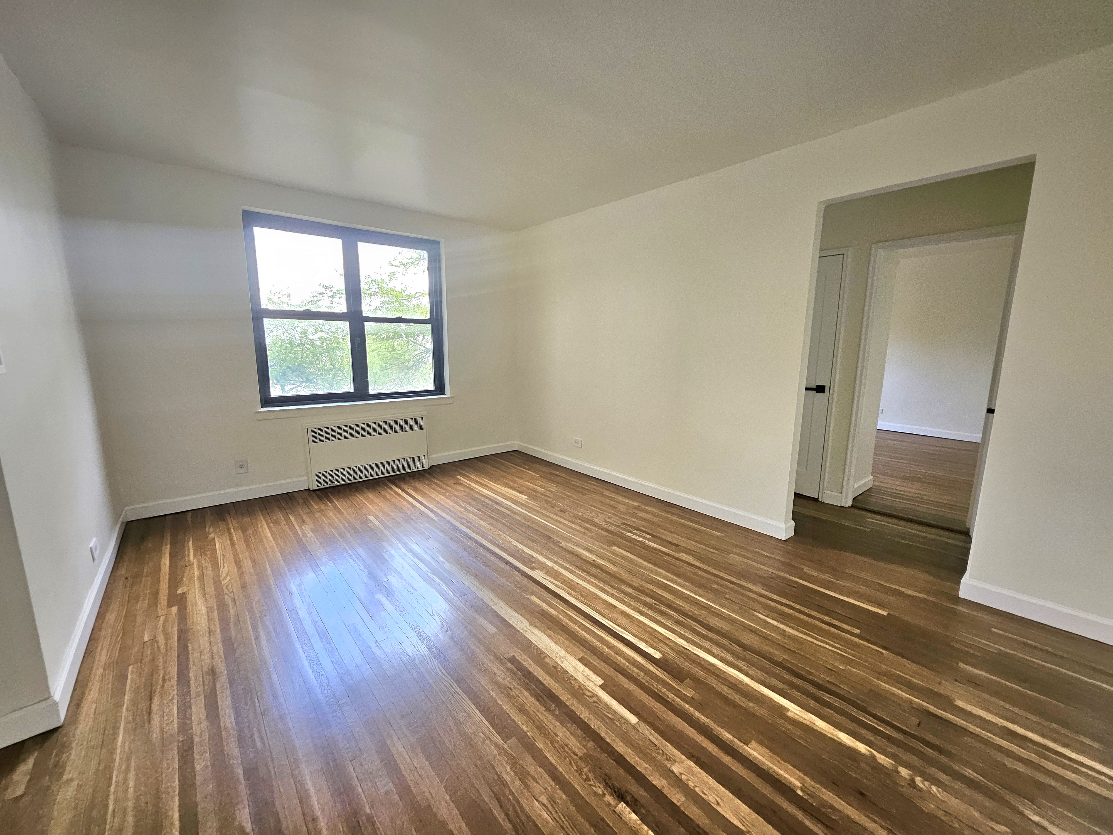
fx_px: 418
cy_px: 418
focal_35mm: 13
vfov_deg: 89.9
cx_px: 556
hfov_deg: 106.2
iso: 125
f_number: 2.2
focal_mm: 1.7
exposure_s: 1/60.2
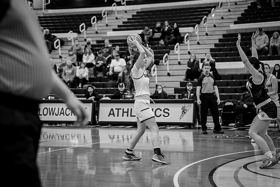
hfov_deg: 23.7
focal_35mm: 86
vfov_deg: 15.9
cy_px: 104
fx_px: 667
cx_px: 124
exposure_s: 1/640
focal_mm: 77
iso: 1250
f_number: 2.5
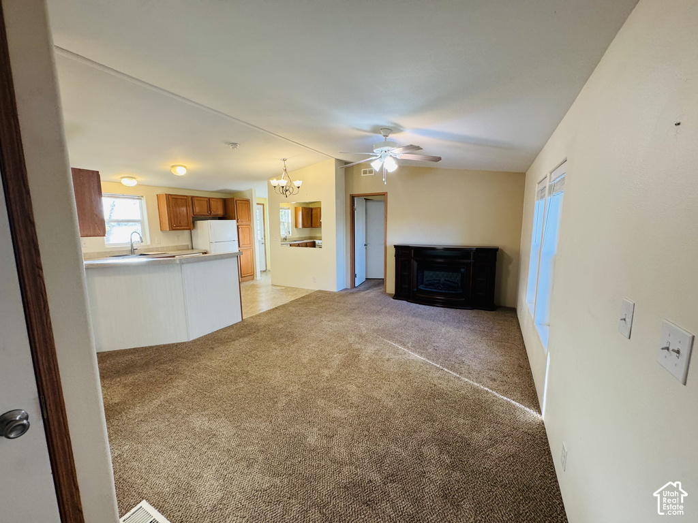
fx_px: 282
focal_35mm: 14
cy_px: 262
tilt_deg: -7.9
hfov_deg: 102.1
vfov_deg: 85.7
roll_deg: +0.6
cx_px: 349
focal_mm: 2.22
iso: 250
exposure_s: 1/120
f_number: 2.2
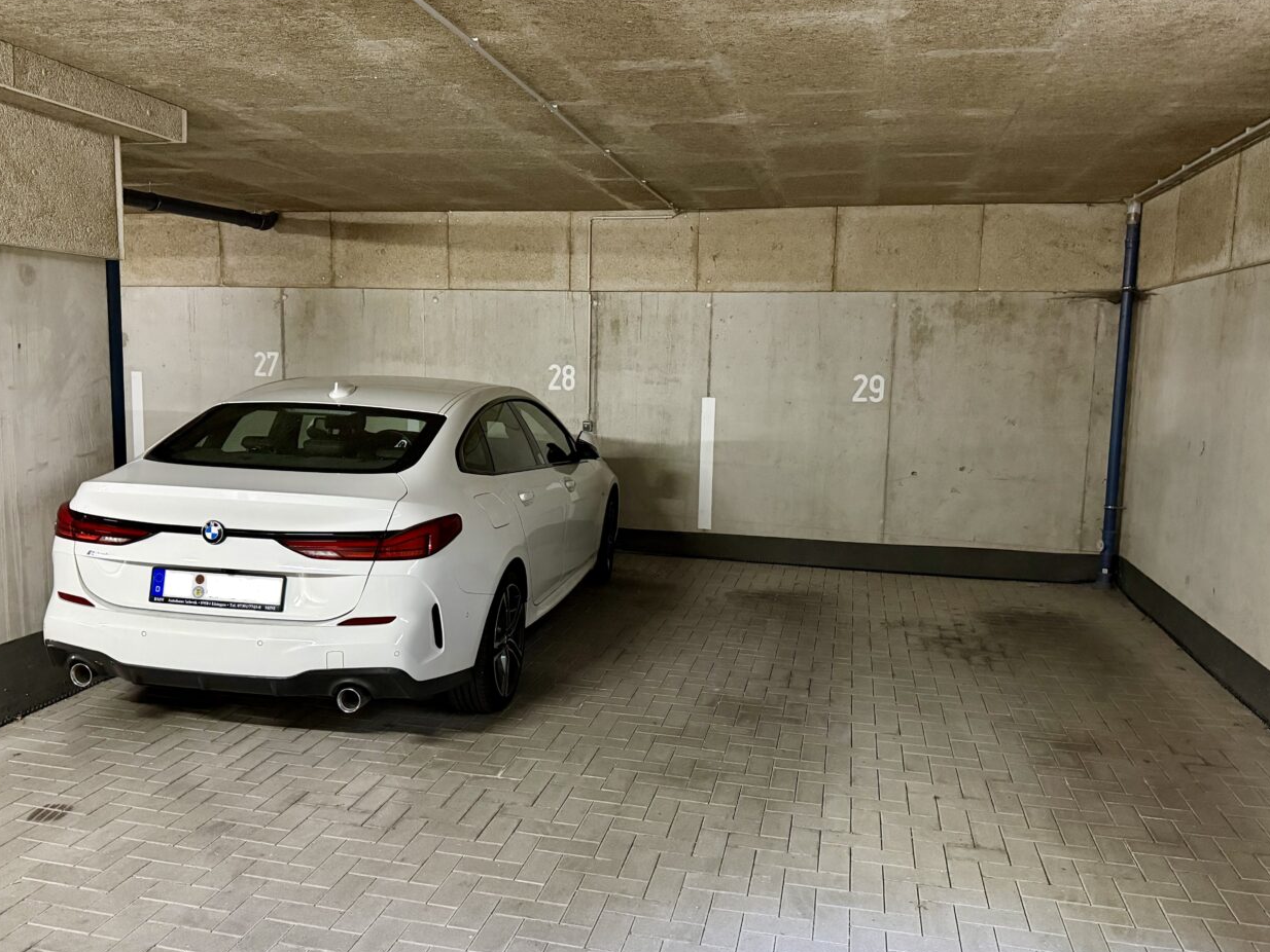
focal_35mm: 28
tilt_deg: -7.0
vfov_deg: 49.8
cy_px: 476
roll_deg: -1.0
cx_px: 616
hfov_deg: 63.4
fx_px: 1027
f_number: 1.78
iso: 1000
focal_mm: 6.76
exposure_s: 1/33
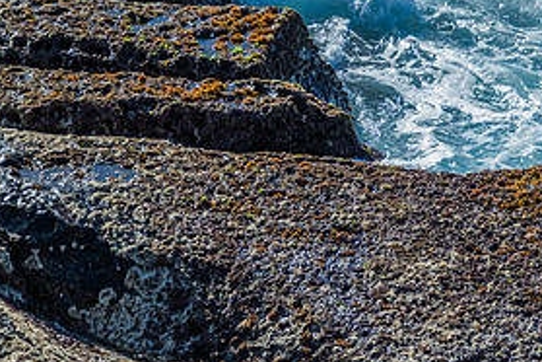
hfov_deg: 3.1
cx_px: 352
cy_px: 1
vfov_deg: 2.1
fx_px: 10026
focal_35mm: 666
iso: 800
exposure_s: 1/6400
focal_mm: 320
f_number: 6.3
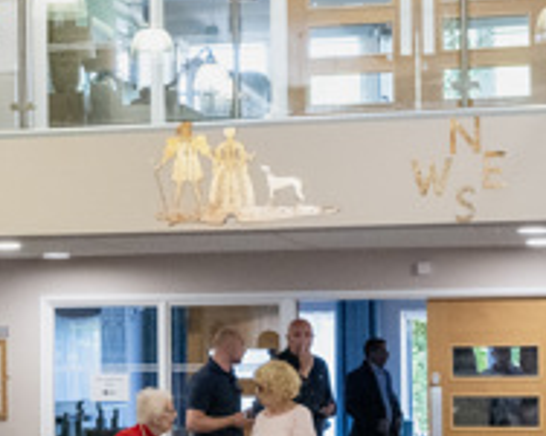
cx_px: -55
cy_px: 305
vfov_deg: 12.5
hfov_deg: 15.3
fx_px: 1986
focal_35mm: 123
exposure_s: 1/200
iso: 6400
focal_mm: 32
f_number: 8
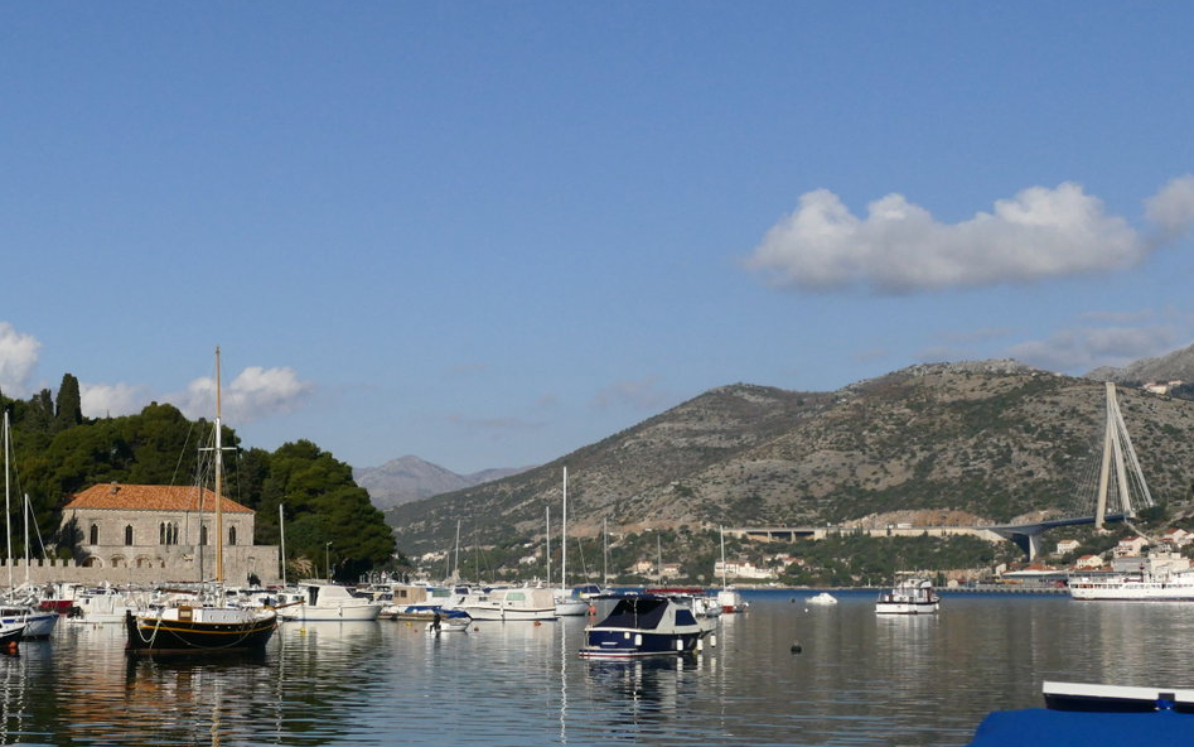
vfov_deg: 18.3
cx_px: 474
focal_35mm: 71
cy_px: 265
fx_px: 2311
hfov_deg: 28.9
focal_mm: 20.23
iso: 800
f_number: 4
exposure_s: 1/13000
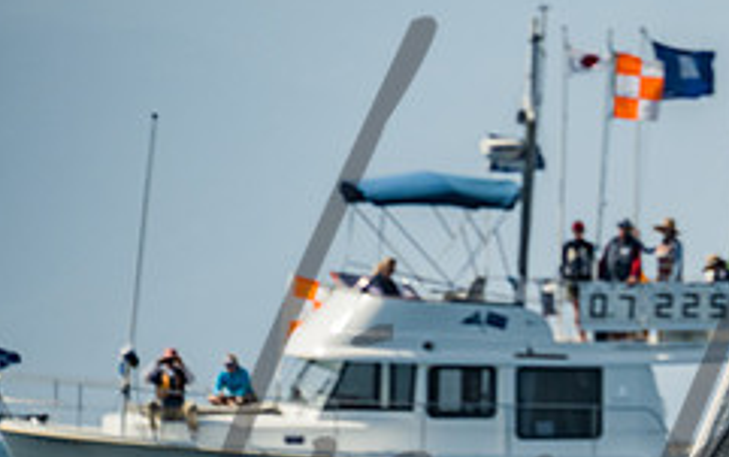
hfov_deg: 3.7
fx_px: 11213
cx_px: 982
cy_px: 511
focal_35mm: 564
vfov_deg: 2.3
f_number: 6.3
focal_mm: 200
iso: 320
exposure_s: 1/1250
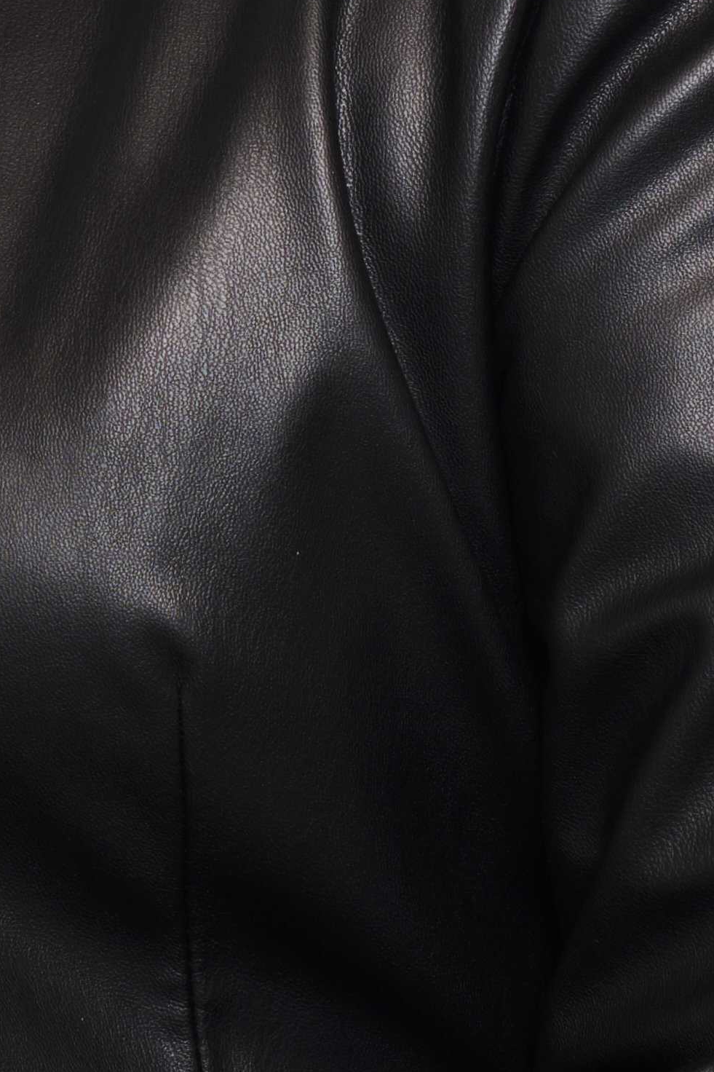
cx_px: -89
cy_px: 158
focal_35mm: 252
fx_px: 7498
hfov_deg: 5.4
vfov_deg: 8.2
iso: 125
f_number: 3.2
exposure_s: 1/200
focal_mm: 31.9
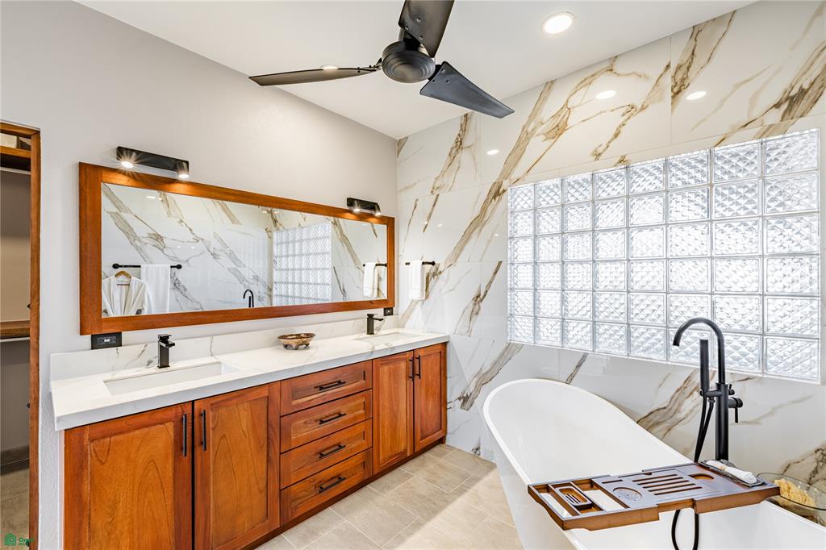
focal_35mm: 14
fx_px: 321
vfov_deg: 81.2
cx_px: 413
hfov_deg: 104.3
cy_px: 275
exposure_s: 1/40
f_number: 8
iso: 100
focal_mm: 14
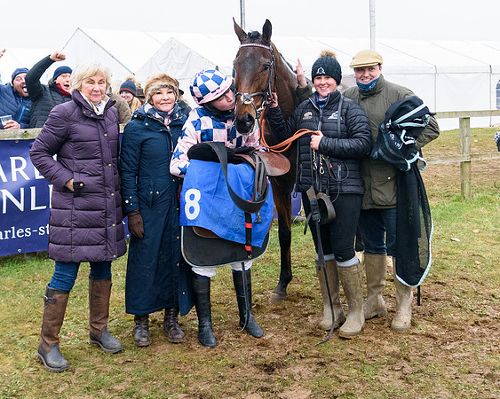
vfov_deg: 30.3
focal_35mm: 49
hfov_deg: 37.7
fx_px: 731
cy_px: 123
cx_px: 270
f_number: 4
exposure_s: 1/200
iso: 1000
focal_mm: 24
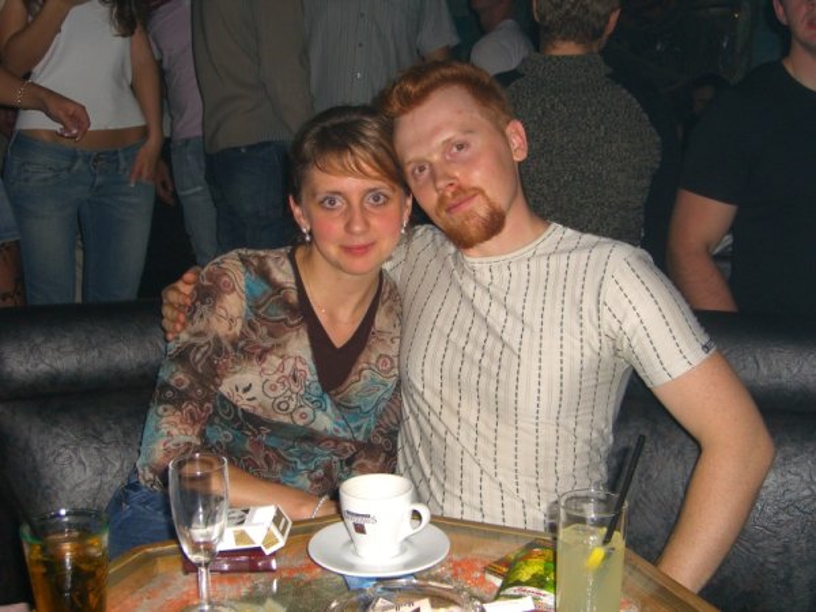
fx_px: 1084
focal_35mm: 46
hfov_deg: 41.2
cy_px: 306
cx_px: 408
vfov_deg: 31.5
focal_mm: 9.5
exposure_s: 1/60
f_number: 3.1
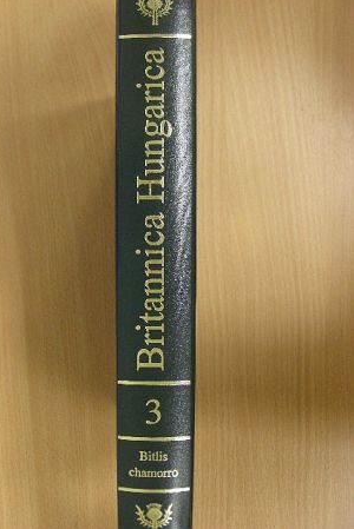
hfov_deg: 31.2
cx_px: 155
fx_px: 633
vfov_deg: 45.4
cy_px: 264
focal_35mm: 43
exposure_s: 1/12.2
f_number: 3.5
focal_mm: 6.8
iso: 200
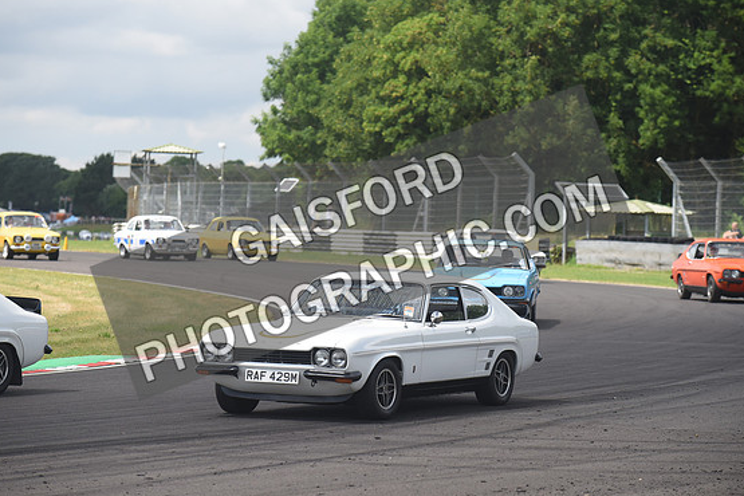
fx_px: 3348
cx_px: 359
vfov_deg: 8.5
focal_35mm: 162
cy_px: 243
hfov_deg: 12.7
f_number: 5.6
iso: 450
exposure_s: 1/640
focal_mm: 155
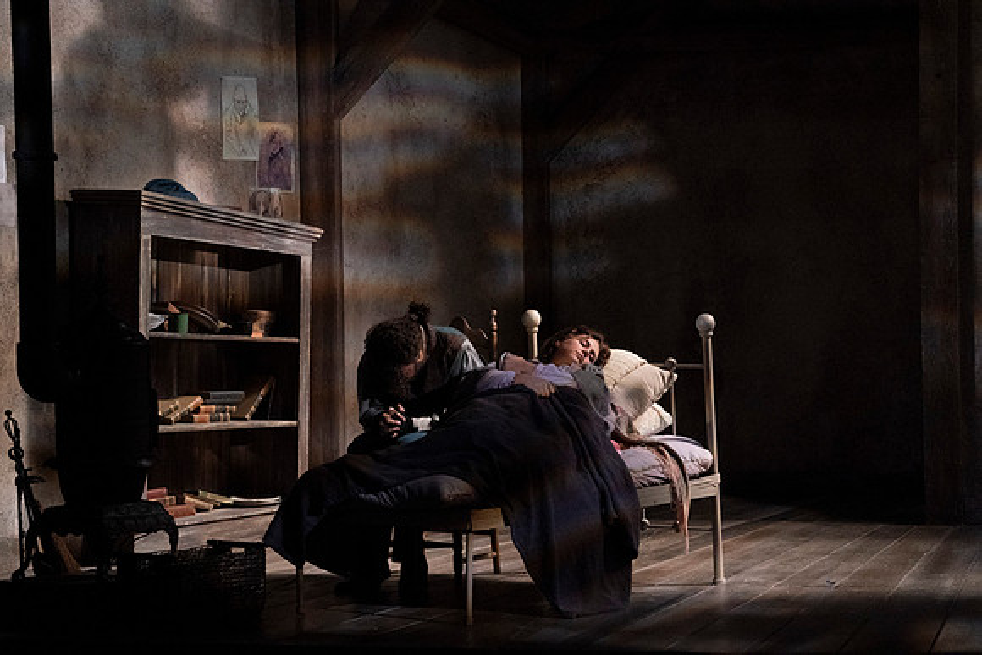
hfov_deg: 10.3
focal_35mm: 200
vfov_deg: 6.9
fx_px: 5457
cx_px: 491
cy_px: 328
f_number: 9
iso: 16000
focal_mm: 200
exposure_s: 1/320
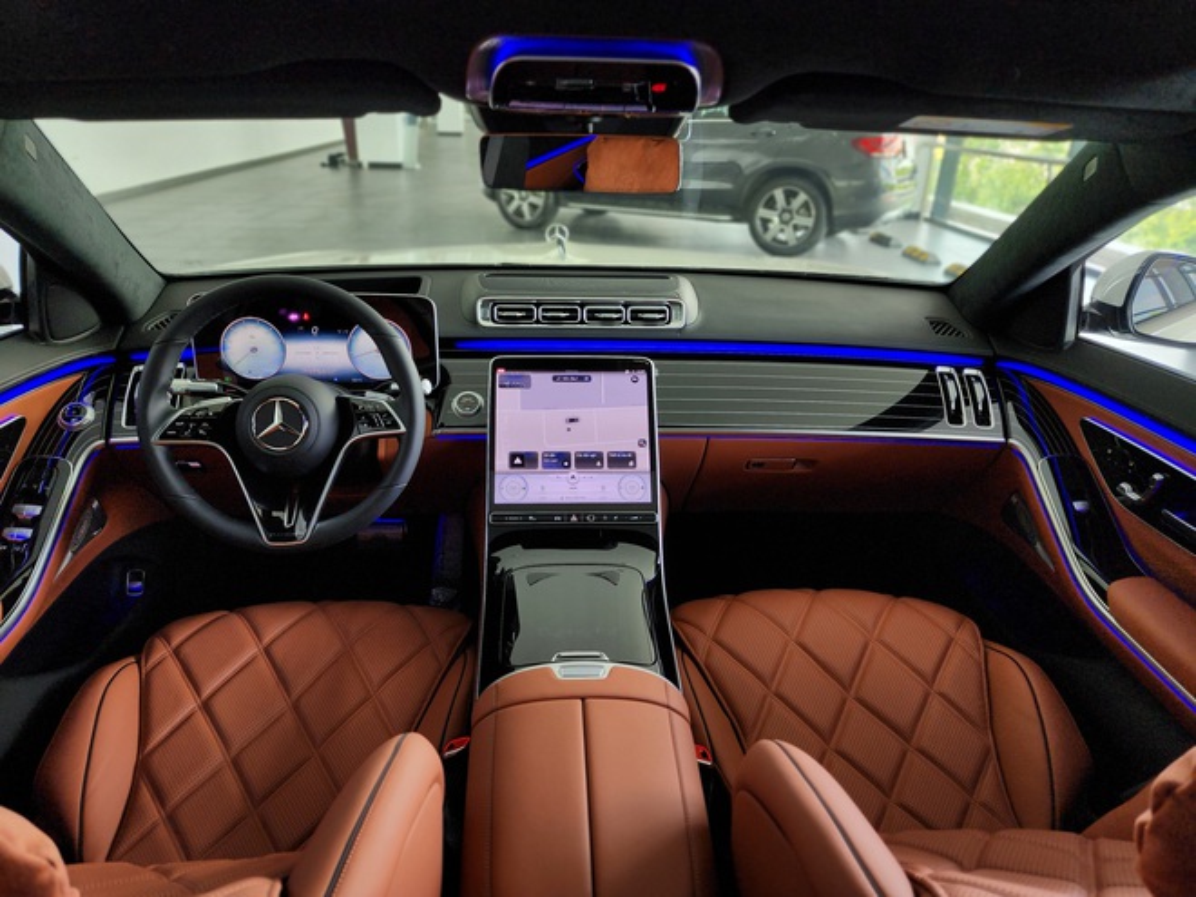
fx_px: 795
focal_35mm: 23
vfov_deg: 58.9
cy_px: 448
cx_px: 598
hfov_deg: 73.9
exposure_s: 1/54
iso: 50
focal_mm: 6.4
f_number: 1.8
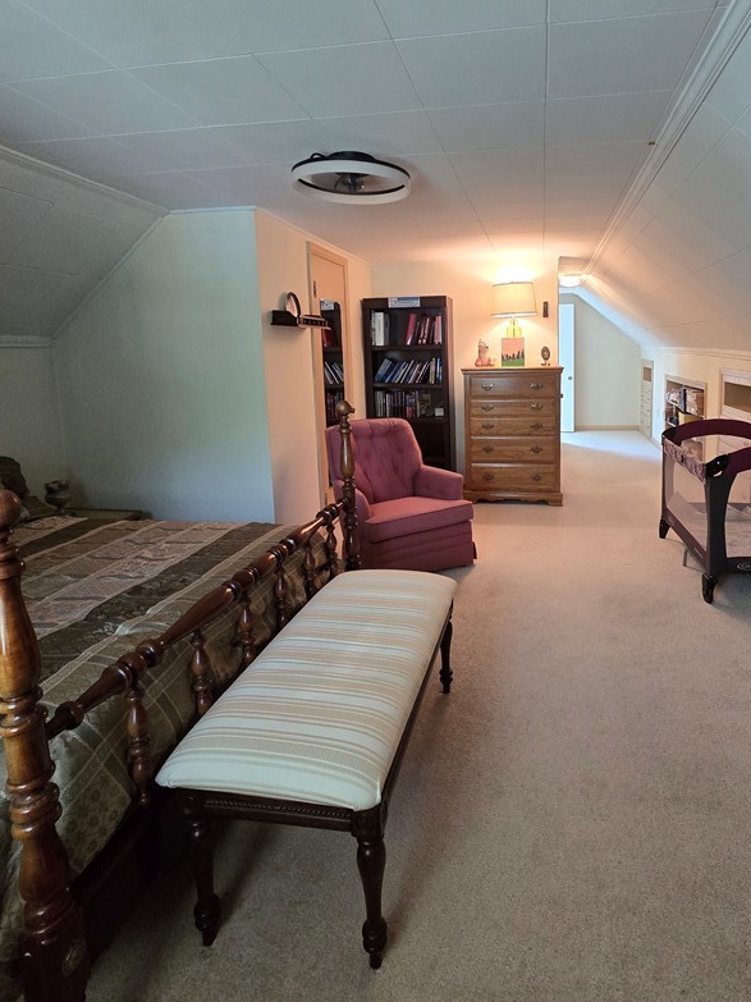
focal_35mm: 17
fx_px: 492
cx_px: 468
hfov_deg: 73.5
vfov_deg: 90.1
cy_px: 412
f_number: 2.2
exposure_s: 1/60
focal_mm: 2.2
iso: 500
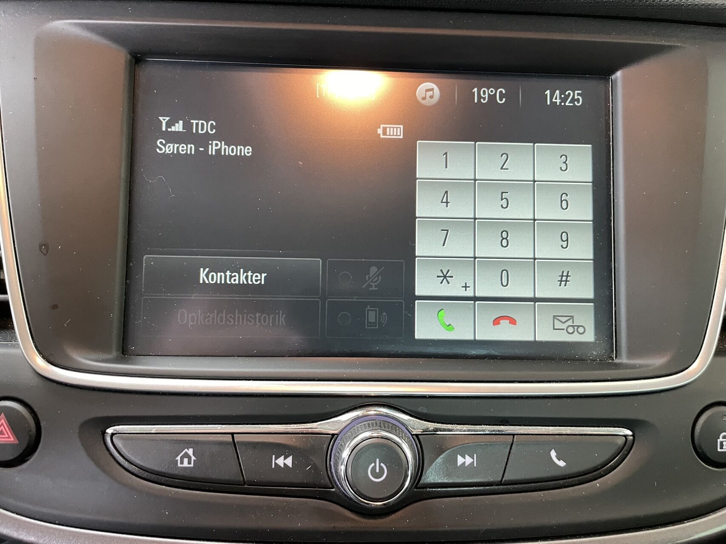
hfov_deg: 67.3
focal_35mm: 26
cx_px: 363
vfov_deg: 53.1
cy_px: 272
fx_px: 545
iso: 500
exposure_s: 1/60
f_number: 1.6
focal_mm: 4.2
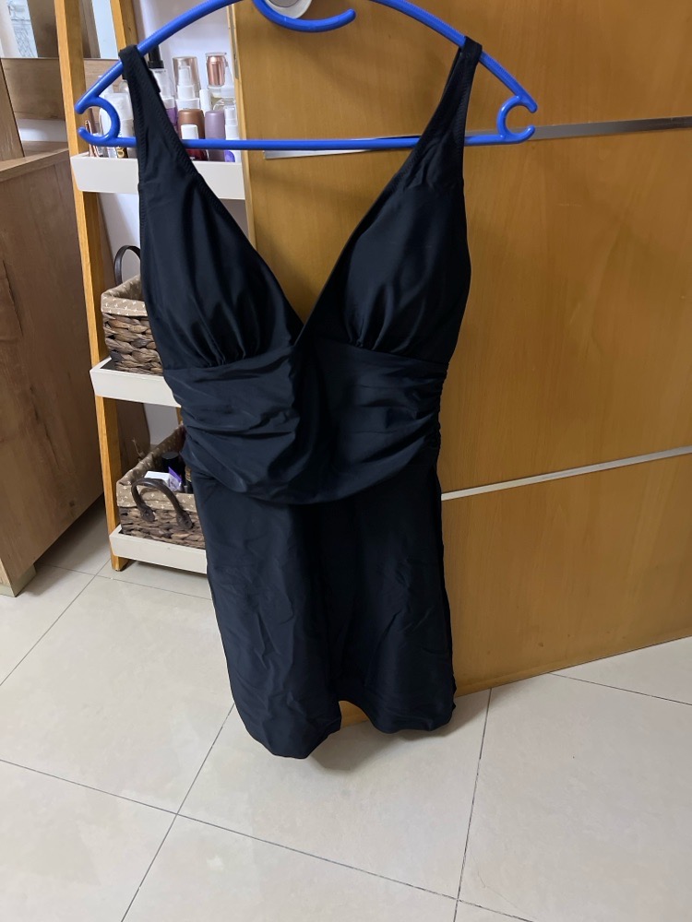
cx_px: 346
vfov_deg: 67.3
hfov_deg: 53.1
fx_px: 693
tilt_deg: -32.5
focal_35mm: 26
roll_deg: +1.5
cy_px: 461
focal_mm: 5.7
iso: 640
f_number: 1.5
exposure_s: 1/34
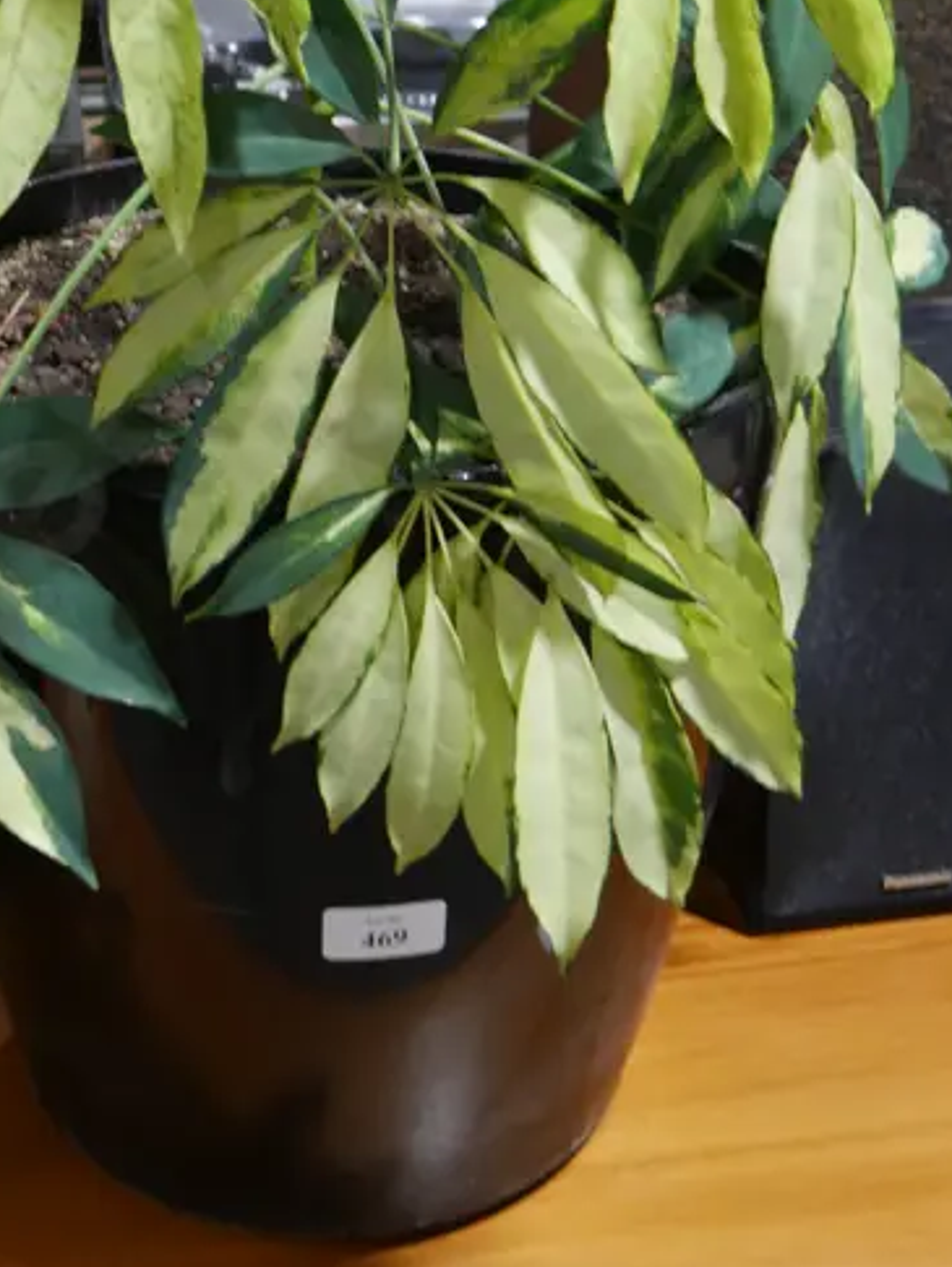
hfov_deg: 24.8
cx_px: 353
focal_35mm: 59
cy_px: 83
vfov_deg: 30.9
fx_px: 2162
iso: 400
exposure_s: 1/60
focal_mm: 14
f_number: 3.5
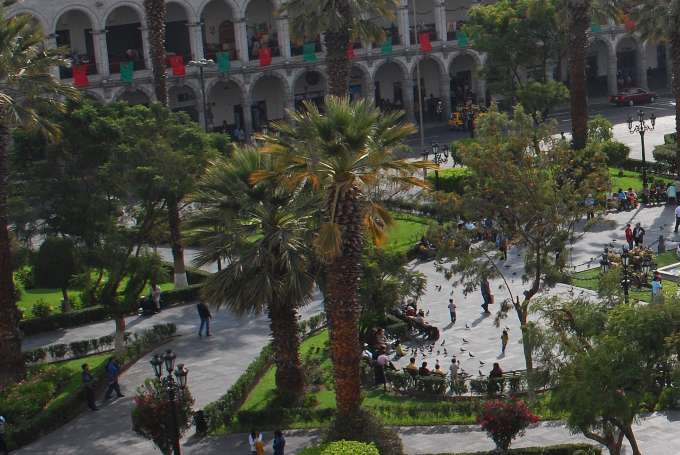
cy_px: 184
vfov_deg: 14.9
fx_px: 1740
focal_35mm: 92
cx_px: 831
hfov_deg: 20.6
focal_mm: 24
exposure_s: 1/320
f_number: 9
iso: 200
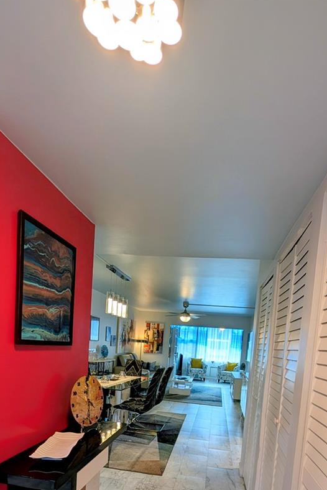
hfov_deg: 64.5
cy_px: 368
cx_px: 176
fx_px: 259
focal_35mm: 19
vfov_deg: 80.1
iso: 70
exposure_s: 1/85.4
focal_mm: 2.02
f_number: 1.7
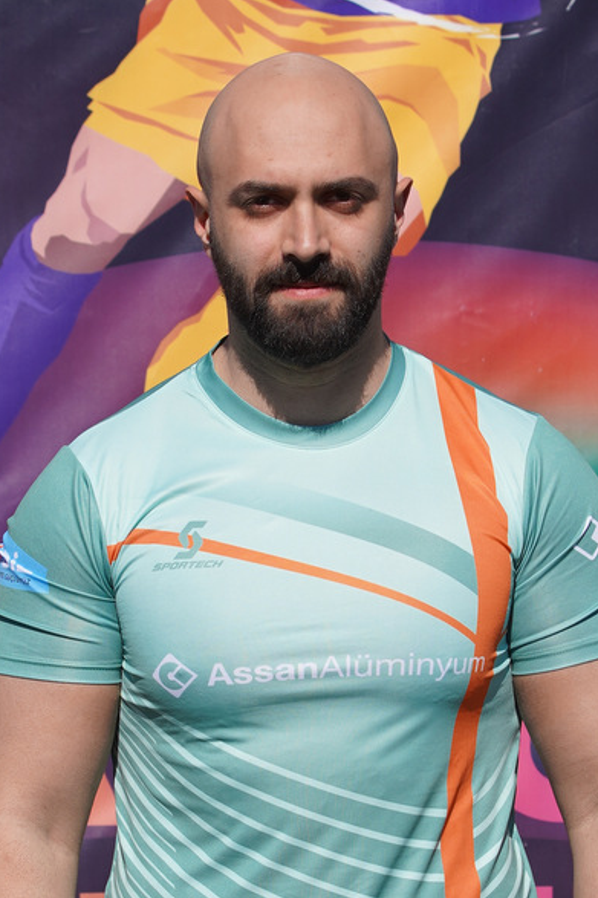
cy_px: 448
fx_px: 3565
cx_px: 302
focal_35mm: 143
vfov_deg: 14.4
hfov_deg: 9.6
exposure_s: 1/1000
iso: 100
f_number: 5
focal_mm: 70
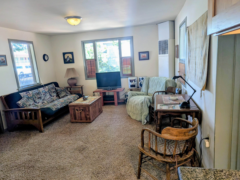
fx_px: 167
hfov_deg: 71.5
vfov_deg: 56.9
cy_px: 90
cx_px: 120
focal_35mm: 24
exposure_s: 1/60
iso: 36
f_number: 1.85
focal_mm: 6.81
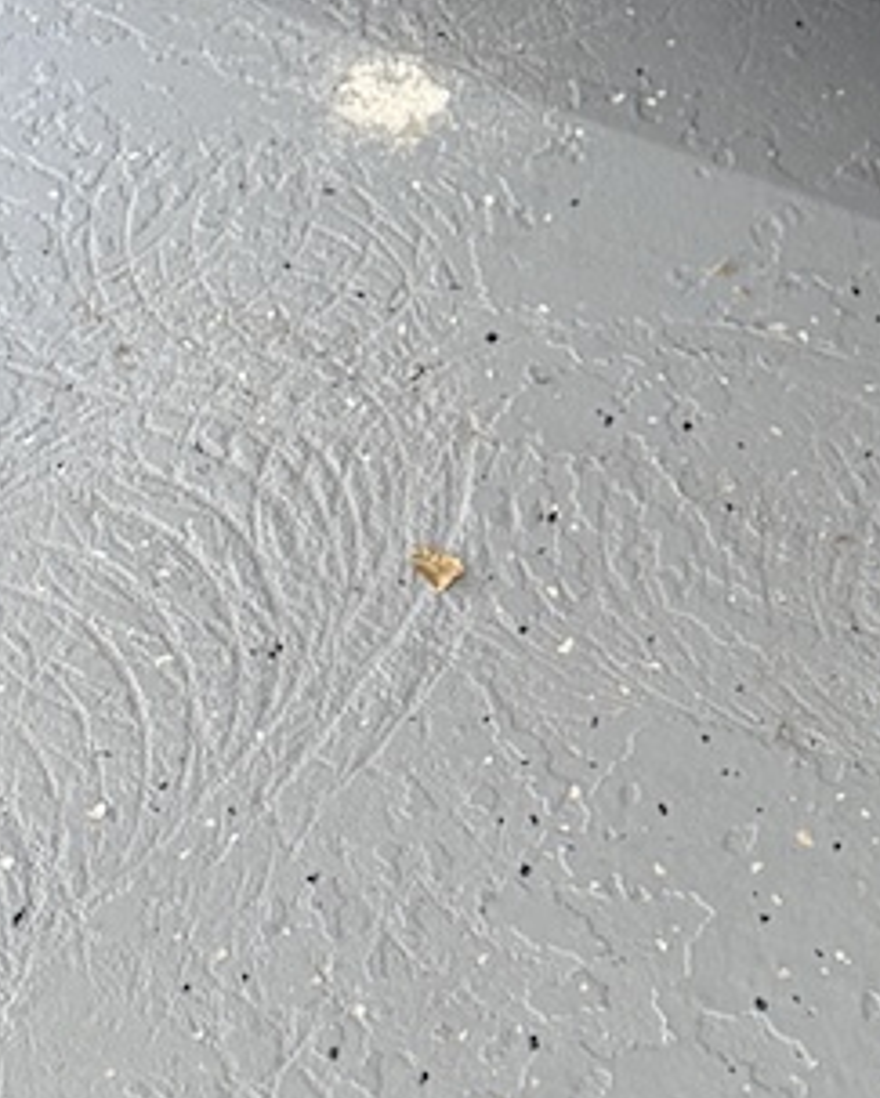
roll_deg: +1.4
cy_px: -1201
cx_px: 478
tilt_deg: -21.4
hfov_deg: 15.0
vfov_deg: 14.7
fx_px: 3348
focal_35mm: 103
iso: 160
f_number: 1.78
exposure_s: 1/120
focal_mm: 6.76
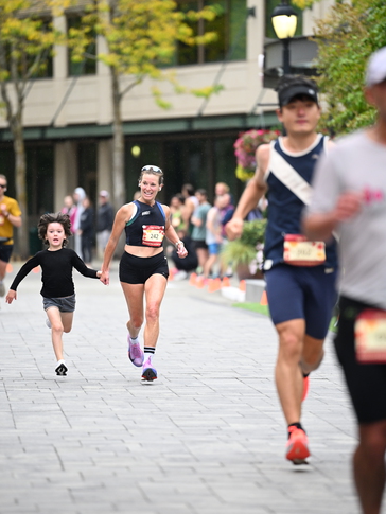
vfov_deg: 9.1
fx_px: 3240
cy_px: 280
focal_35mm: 218
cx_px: 192
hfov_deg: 6.8
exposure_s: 1/1600
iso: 1250
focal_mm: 200
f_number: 2.8
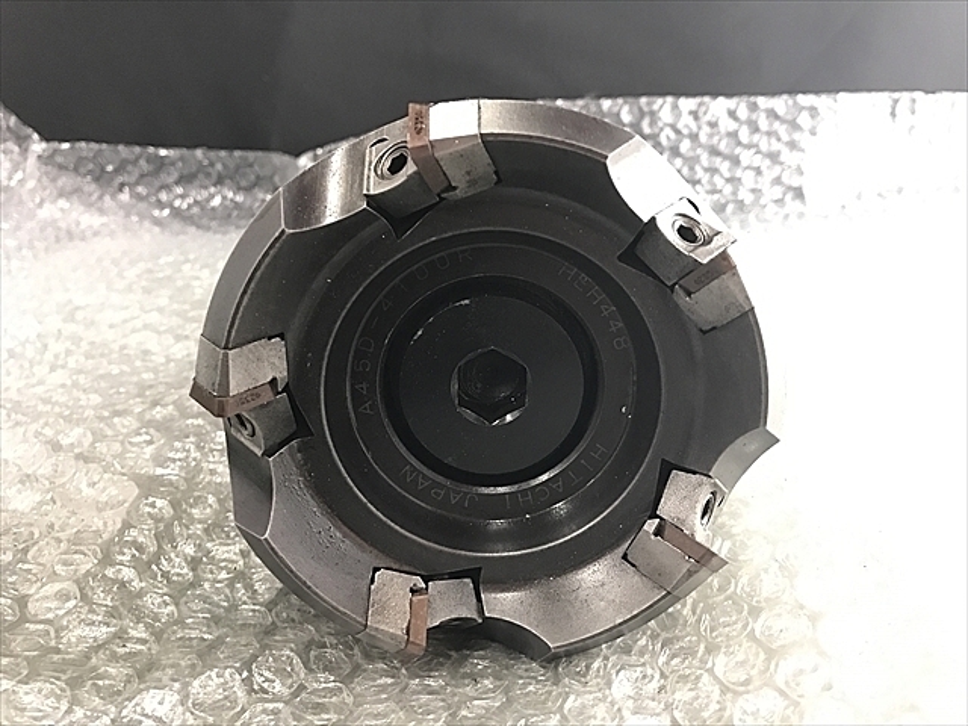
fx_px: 783
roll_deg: +1.2
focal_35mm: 28
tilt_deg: -24.8
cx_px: 484
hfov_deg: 63.4
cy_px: 363
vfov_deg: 49.7
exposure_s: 1/17
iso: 80
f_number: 1.8
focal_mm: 3.99
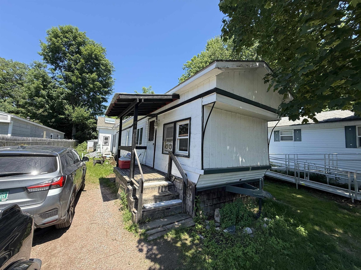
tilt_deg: +4.2
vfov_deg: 85.7
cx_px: 180
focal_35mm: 14
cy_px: 135
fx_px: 146
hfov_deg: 102.1
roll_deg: -2.6
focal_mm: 2.22
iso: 50
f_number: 2.2
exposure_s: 1/664
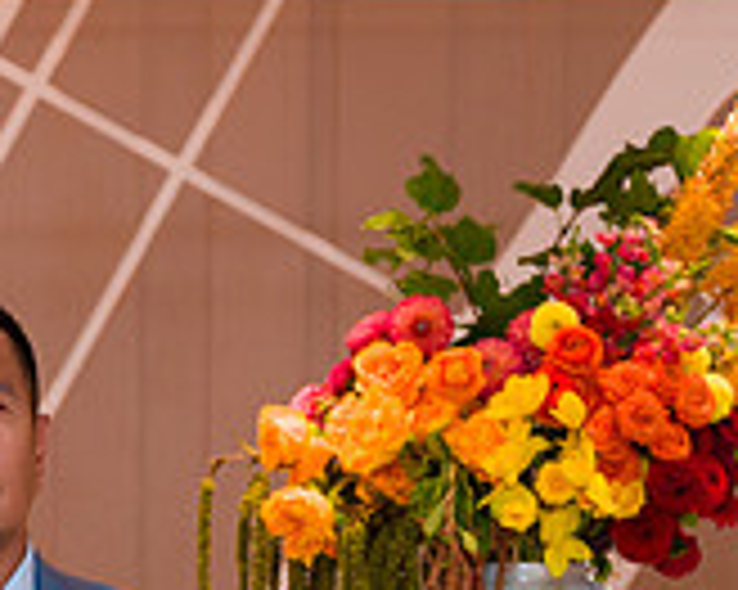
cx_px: -41
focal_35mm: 199
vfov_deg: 7.7
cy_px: 776
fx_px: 4344
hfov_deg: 9.6
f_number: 3.2
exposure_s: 1/160
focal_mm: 56
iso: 800
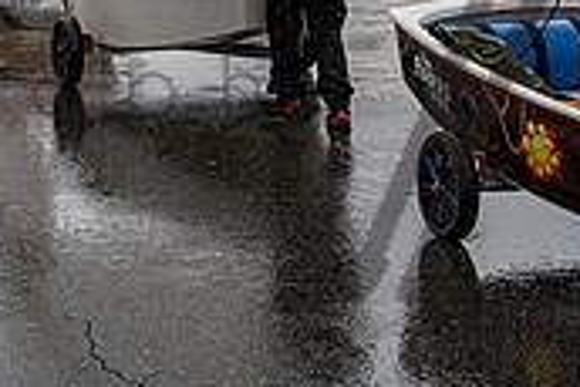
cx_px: 196
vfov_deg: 11.4
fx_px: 1870
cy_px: -163
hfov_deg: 17.6
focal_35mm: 116
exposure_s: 1/320
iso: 100
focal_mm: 34.5
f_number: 6.3
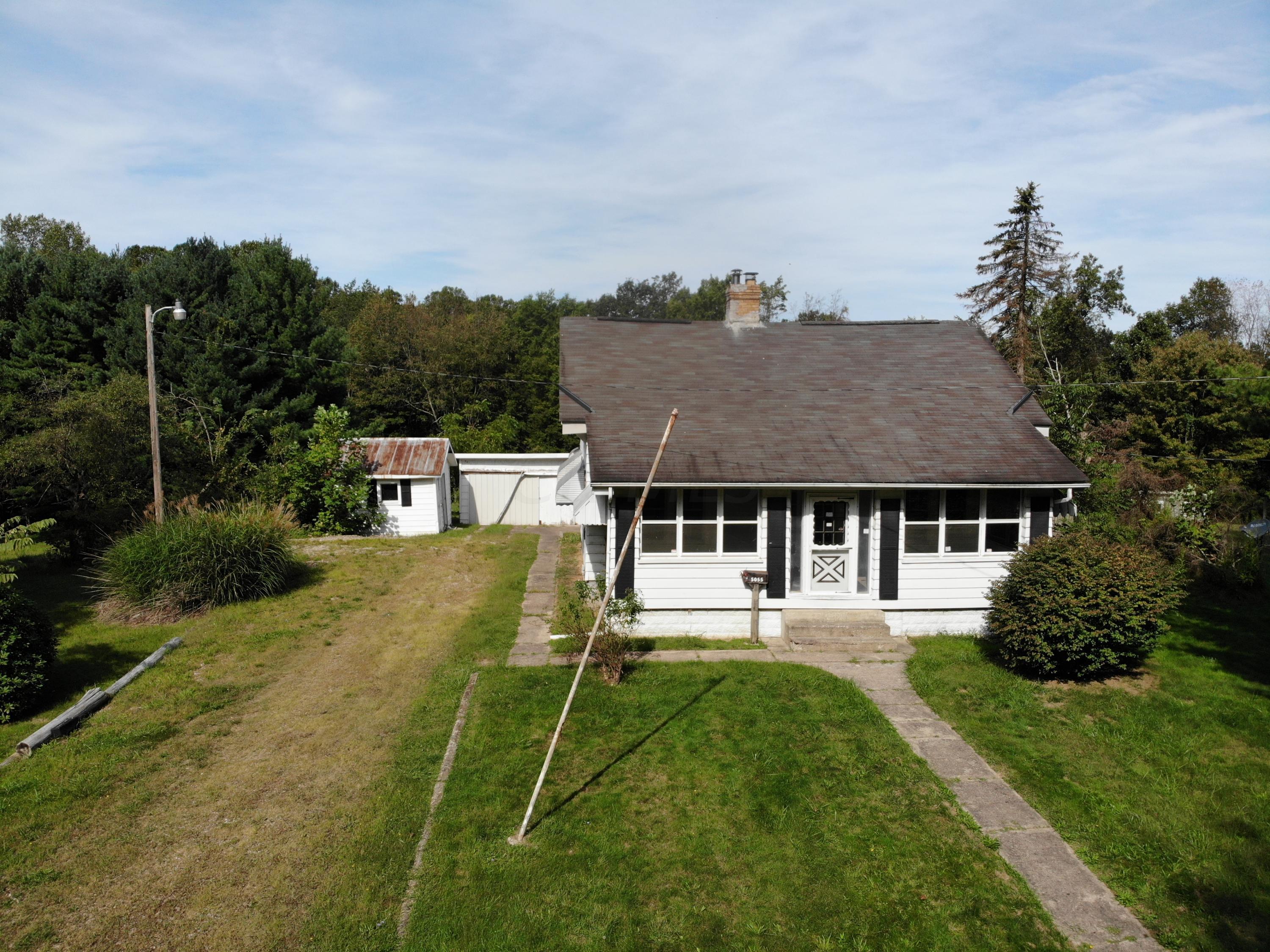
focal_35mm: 24
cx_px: 635
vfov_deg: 56.8
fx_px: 880
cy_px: 476
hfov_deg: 71.6
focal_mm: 4.5
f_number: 2.8
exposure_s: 1/1013
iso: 100
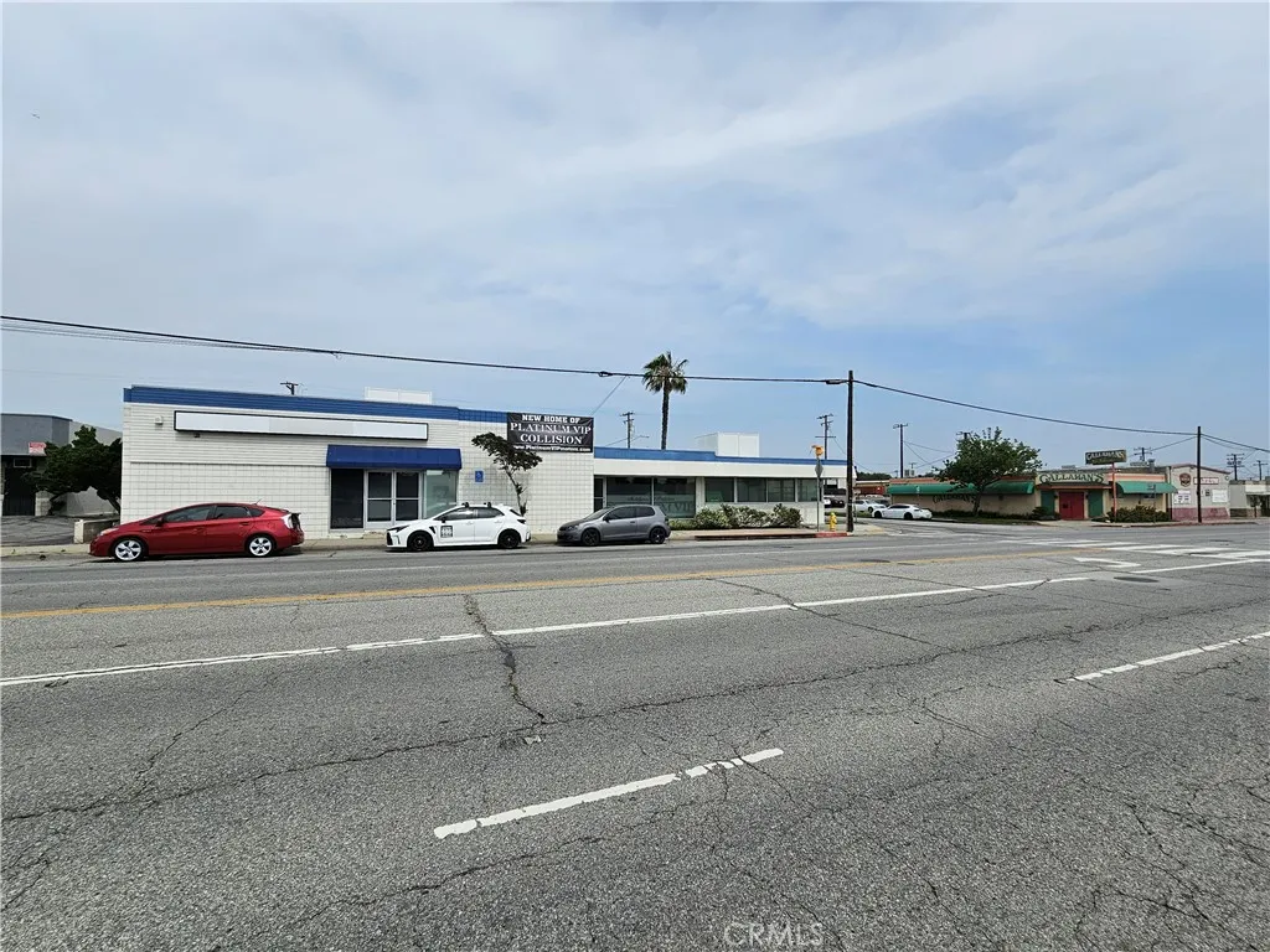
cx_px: 635
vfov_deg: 89.9
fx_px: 477
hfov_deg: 106.2
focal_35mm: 13
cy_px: 476
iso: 50
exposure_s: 1/4604
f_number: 2.2
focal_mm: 2.2
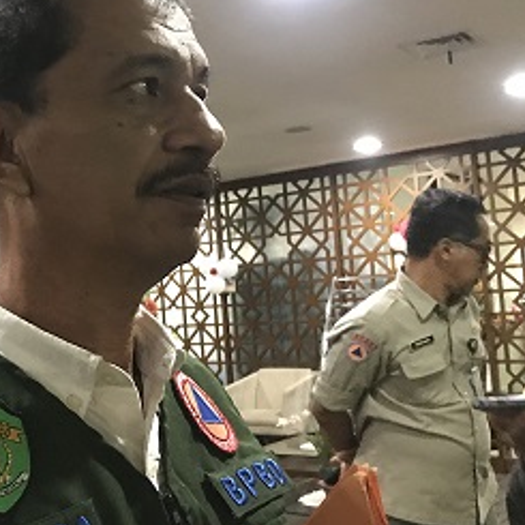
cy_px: 249
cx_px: 81
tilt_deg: +4.0
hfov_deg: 32.2
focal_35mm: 51
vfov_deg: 33.4
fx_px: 875
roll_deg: +4.6
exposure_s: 1/4
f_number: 1.8
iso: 125
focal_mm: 3.99
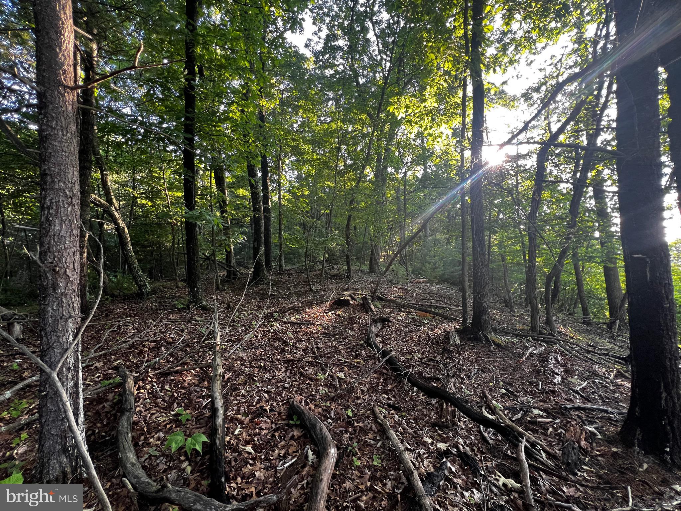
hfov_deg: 106.2
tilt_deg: +2.8
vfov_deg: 89.9
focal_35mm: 13
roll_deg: +1.6
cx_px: 340
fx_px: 256
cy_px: 256
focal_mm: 1.57
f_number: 1.8
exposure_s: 1/99
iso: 125
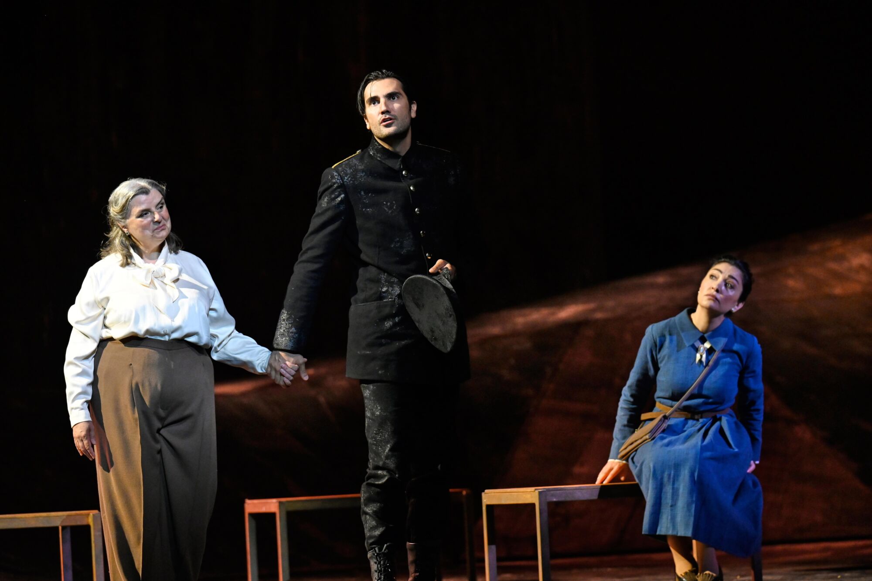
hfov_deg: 15.2
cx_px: 436
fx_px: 3268
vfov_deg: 10.1
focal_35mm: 135
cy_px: 290
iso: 4000
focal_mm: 135
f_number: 3.5
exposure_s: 1/200
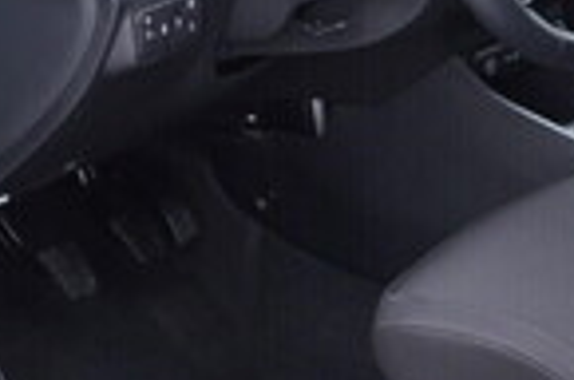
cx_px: 202
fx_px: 2180
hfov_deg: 15.0
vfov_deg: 9.9
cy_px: 49
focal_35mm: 137
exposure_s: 1/40
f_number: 2.8
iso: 160
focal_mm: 24
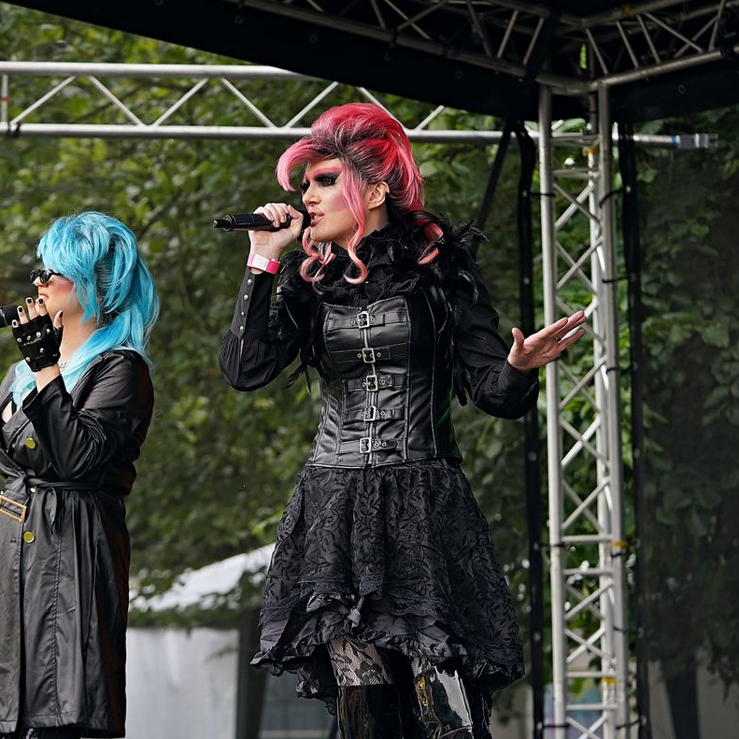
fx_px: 2802
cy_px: 366
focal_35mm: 116
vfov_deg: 15.0
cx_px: 249
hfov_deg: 15.0
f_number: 4
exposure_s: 1/500
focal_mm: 90
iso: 250
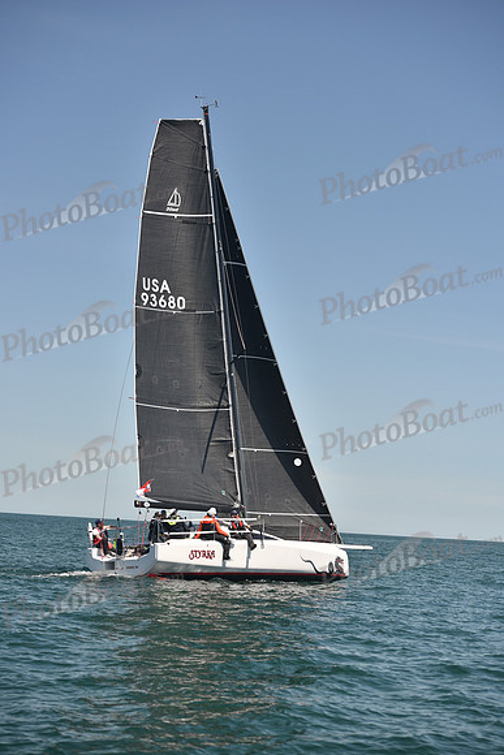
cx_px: 252
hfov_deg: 19.5
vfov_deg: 28.8
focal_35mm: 70
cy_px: 378
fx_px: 1469
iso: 250
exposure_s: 1/800
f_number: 4.5
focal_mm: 70
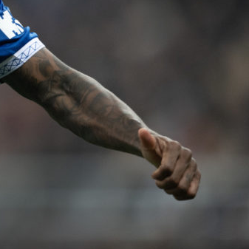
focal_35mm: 1290
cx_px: -75
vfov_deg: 1.4
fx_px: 10498
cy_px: 2
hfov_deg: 1.4
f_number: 4
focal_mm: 500
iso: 3200
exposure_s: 1/1600
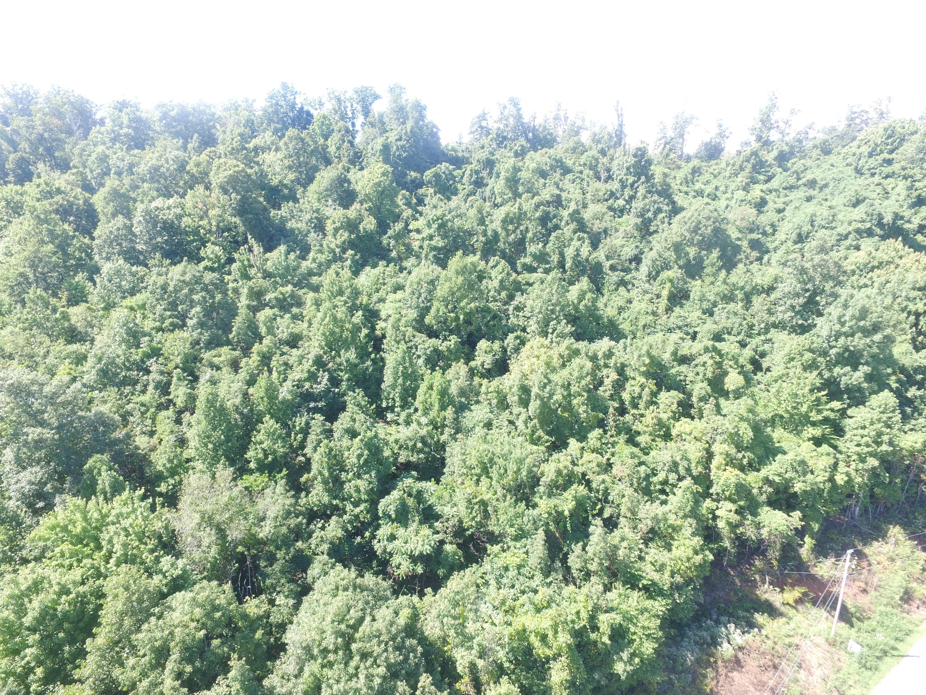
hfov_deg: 81.7
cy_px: 348
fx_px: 535
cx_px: 463
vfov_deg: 66.0
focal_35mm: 20
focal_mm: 3.61
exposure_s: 1/100
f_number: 2.8
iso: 100
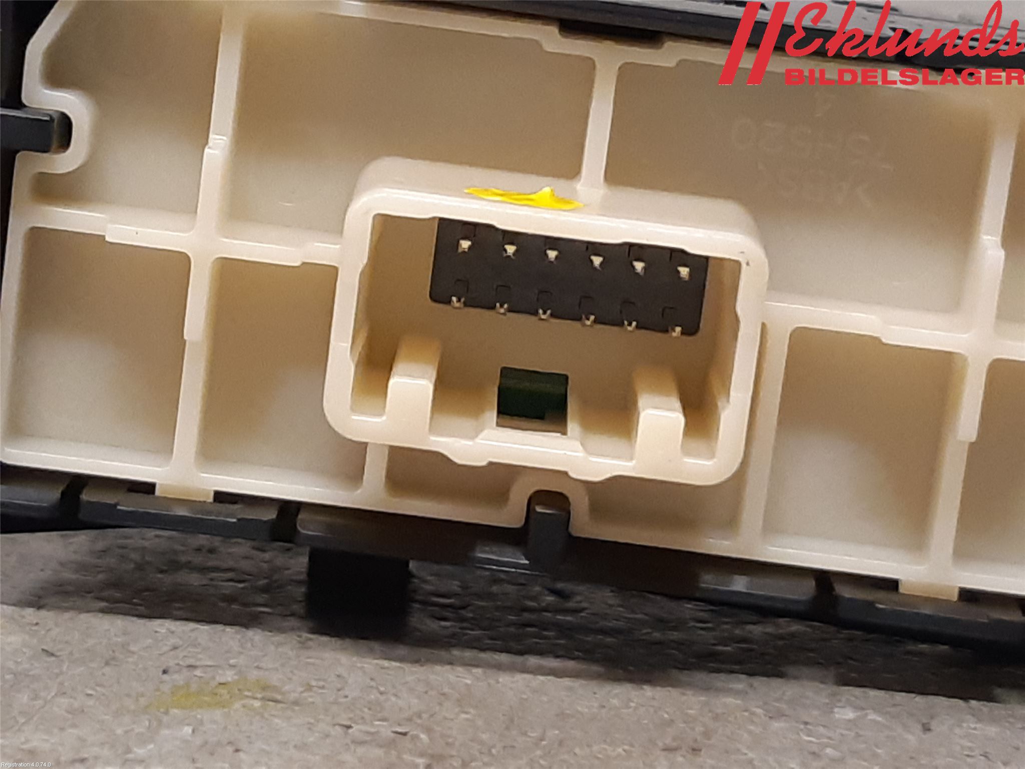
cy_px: 384
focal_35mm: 26
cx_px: 512
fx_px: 770
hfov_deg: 67.3
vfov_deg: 53.1
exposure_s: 1/50
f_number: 1.7
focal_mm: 3.93
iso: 200
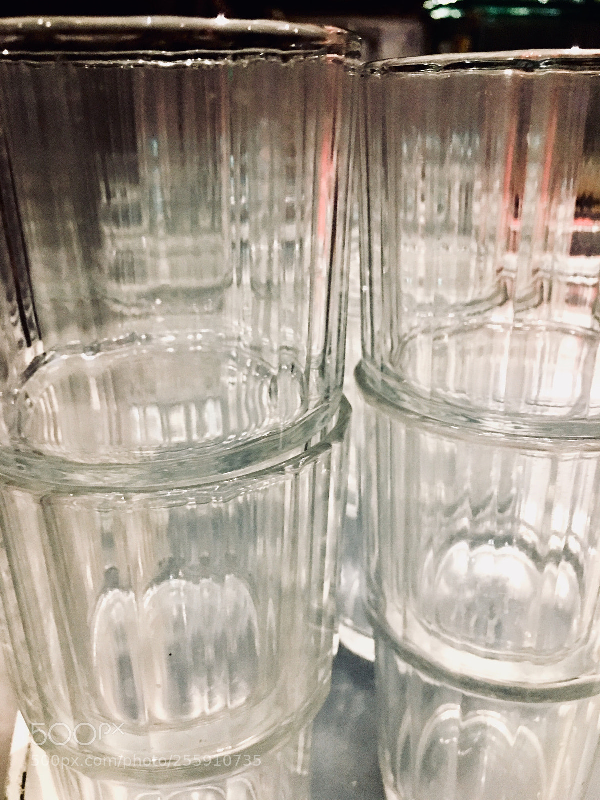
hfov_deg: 48.2
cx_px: 300
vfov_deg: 61.7
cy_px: 400
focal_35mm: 29
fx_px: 670
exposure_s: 1/8
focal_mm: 4.15
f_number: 2.2
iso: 125
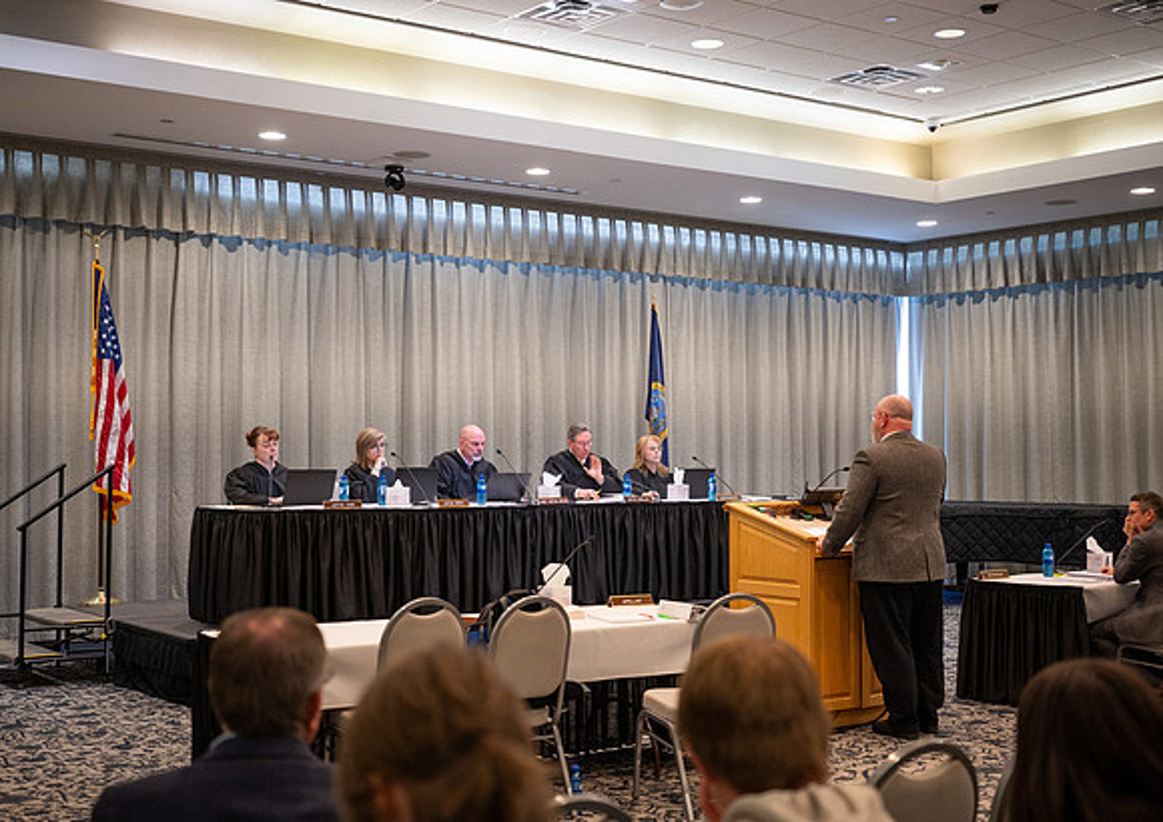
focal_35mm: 44
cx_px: 545
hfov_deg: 43.5
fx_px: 1455
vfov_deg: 31.5
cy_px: 411
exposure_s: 1/200
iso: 2000
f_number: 2.8
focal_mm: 42
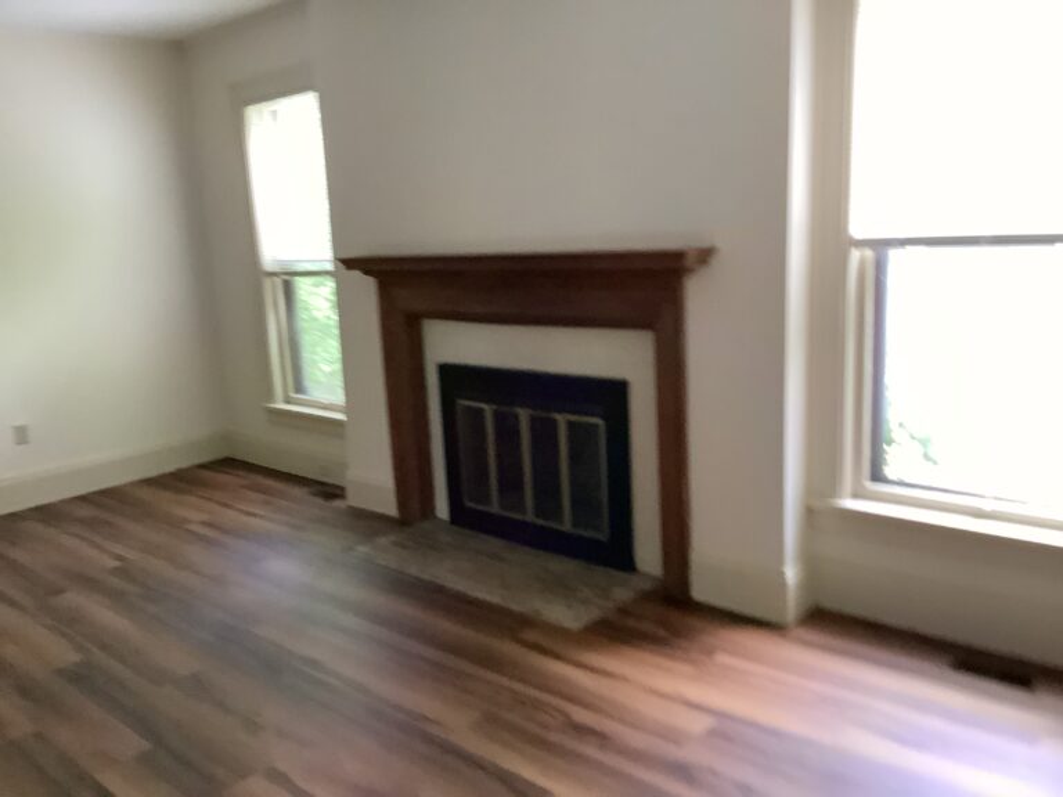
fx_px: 952
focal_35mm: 31
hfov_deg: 58.4
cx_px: 532
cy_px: 398
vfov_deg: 45.4
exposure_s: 1/60
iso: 320
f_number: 2.4
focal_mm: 3.3
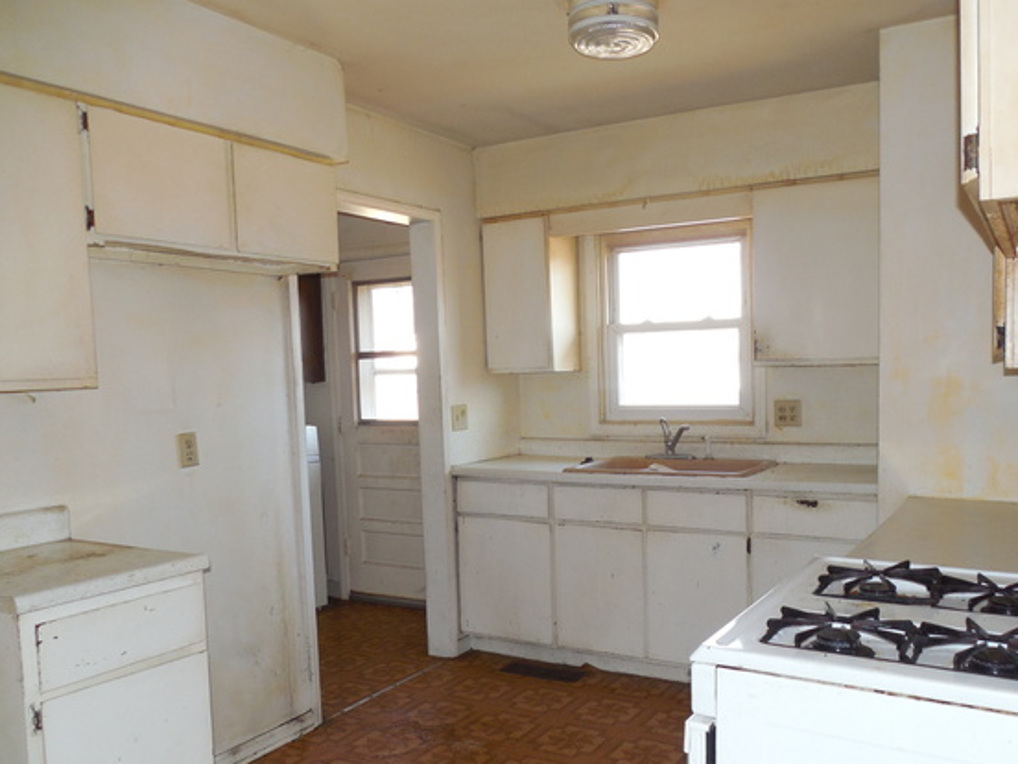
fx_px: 853
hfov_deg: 61.4
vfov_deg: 48.1
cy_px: 441
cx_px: 581
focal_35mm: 29
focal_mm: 4.5
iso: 200
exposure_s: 1/25
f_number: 3.3
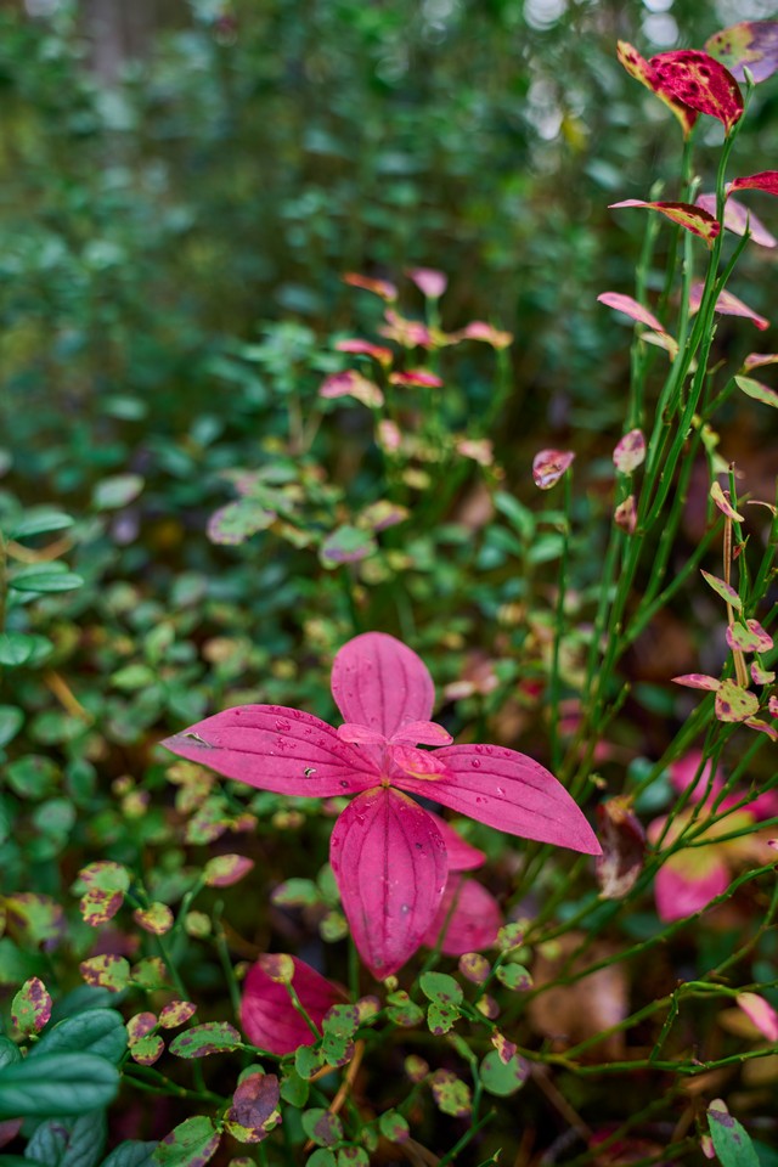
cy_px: 584
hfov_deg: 47.6
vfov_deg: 67.0
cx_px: 389
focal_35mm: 27
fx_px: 882
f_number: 3.2
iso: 100
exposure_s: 1/60
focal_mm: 27.2
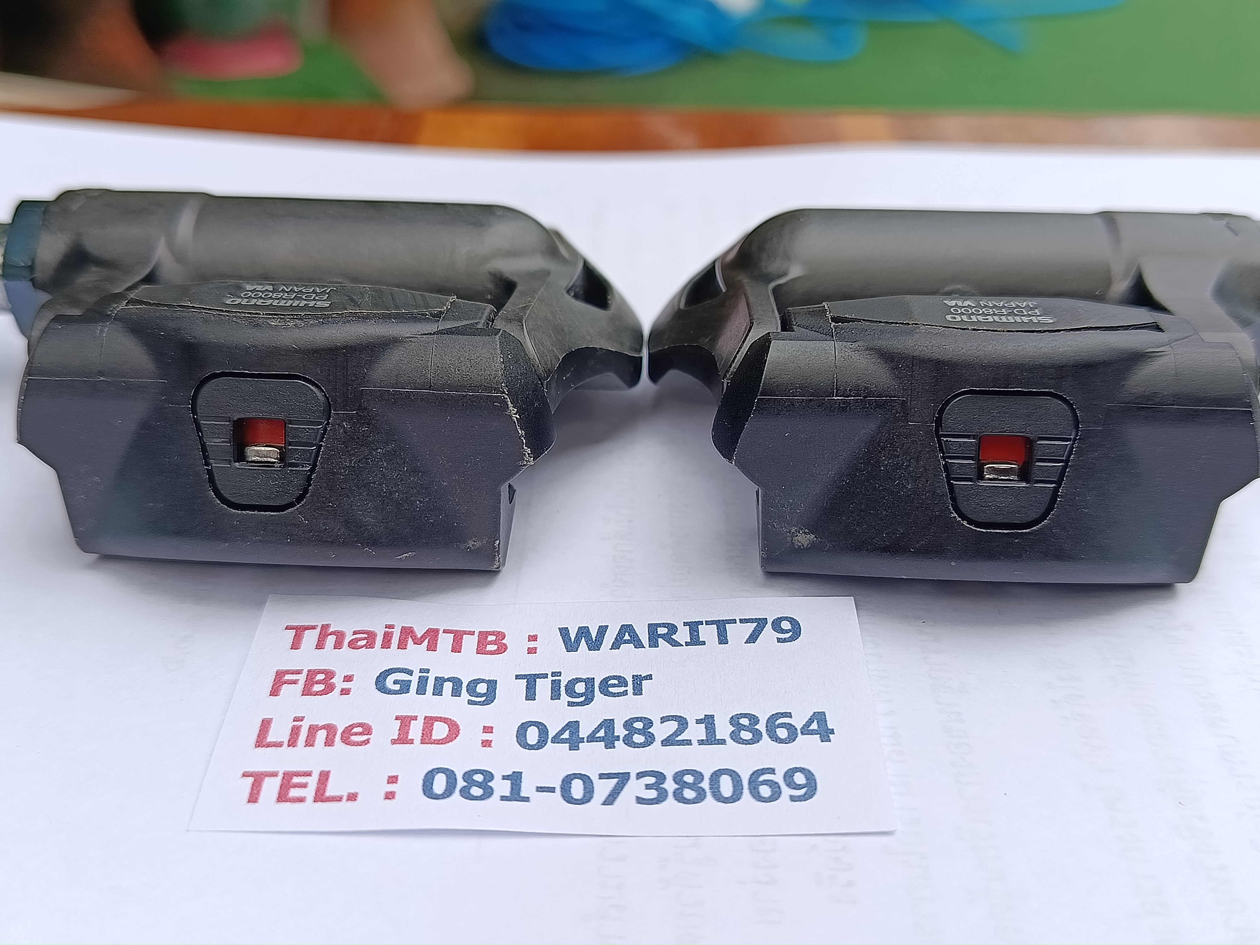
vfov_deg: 41.8
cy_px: 472
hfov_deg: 54.0
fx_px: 1238
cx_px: 630
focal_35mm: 34
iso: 50
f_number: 1.7
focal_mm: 5.24
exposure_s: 1/152
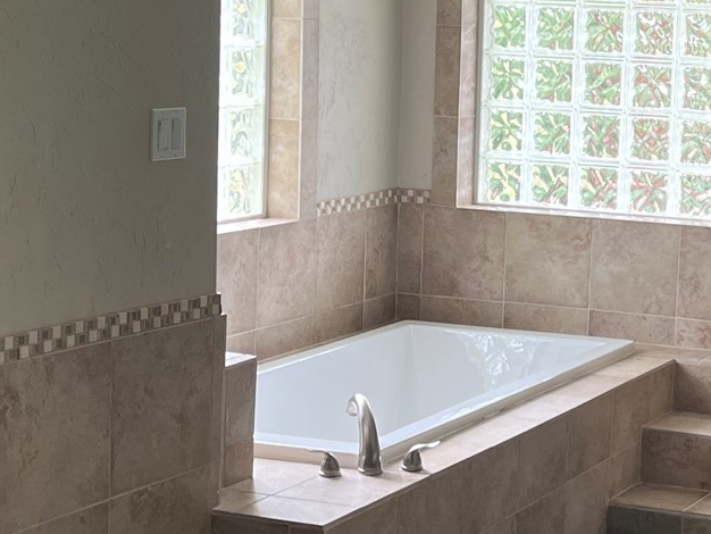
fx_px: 1747
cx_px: 758
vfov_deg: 17.3
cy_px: 119
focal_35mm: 85
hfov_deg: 21.9
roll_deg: -1.6
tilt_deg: -2.2
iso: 64
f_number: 1.6
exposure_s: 1/60
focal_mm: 5.1
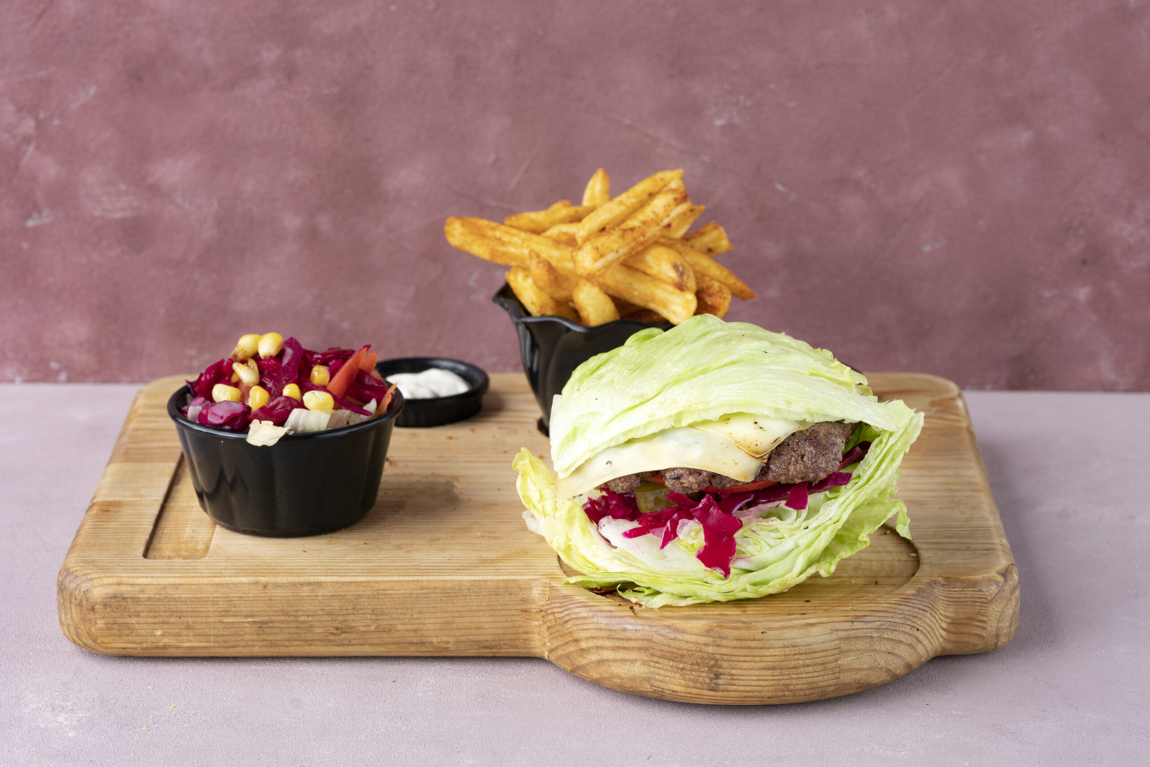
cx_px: 575
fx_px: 2716
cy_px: 384
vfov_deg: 16.1
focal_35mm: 85
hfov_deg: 23.9
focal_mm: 85
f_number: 8
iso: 640
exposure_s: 1/125
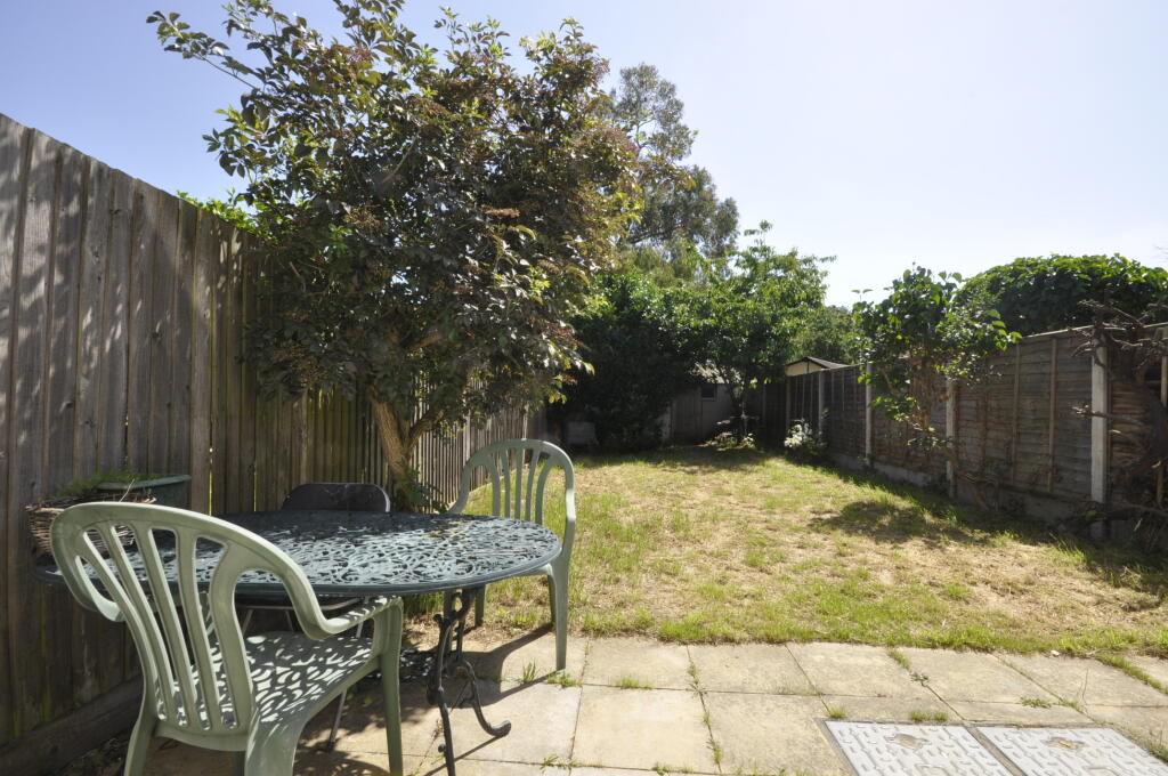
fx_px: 486
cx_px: 584
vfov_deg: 77.2
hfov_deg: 100.5
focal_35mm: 15
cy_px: 388
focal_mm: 10
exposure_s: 1/125
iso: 400
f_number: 13
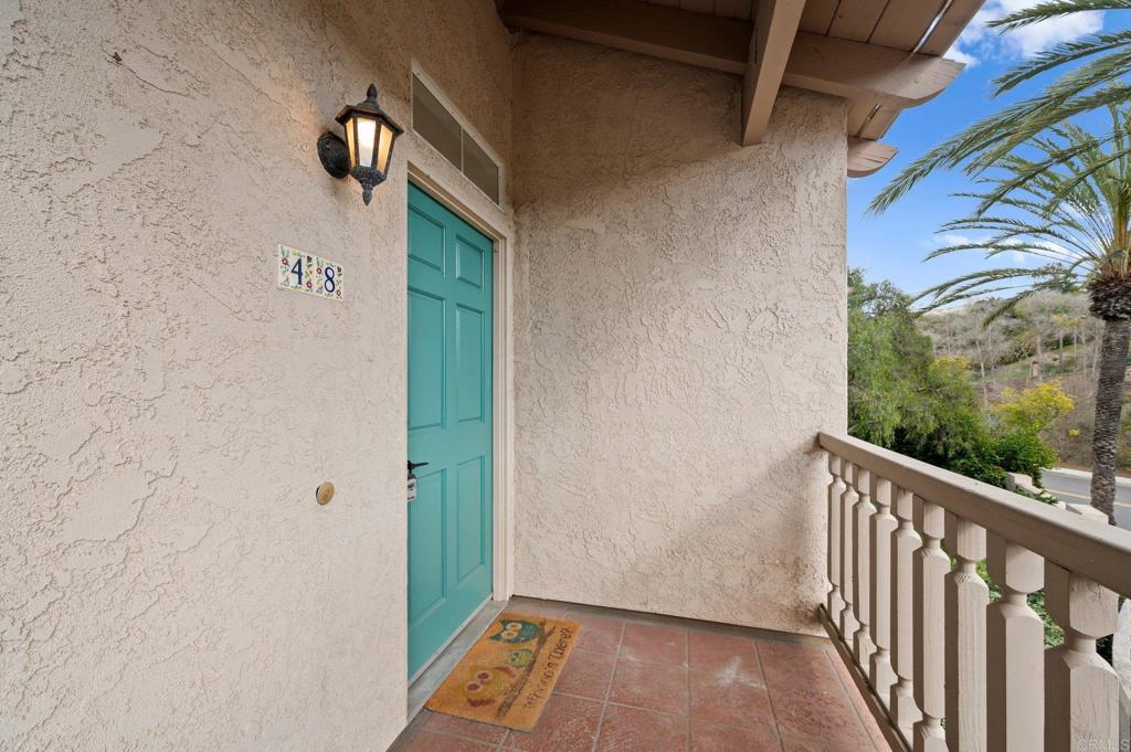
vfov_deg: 81.1
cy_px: 376
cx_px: 566
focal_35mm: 14
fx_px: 439
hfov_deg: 104.3
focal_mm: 14
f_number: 8
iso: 400
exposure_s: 1/250
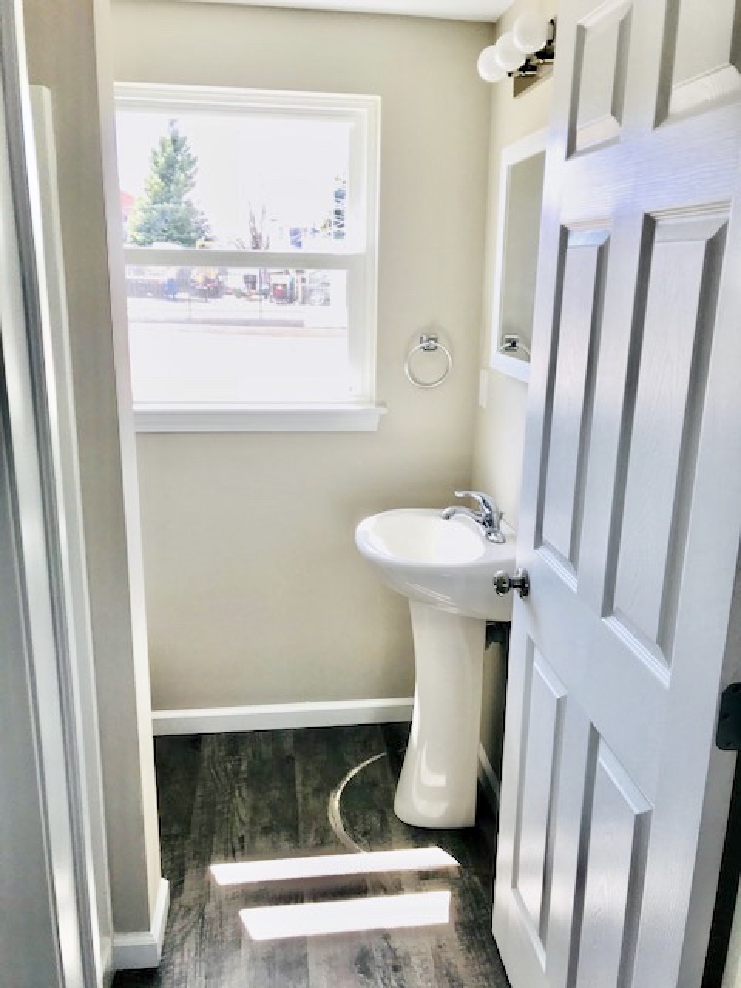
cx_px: 370
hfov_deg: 49.7
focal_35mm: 28
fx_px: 799
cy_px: 494
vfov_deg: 63.4
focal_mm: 3.99
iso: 20
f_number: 1.8
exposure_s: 1/120
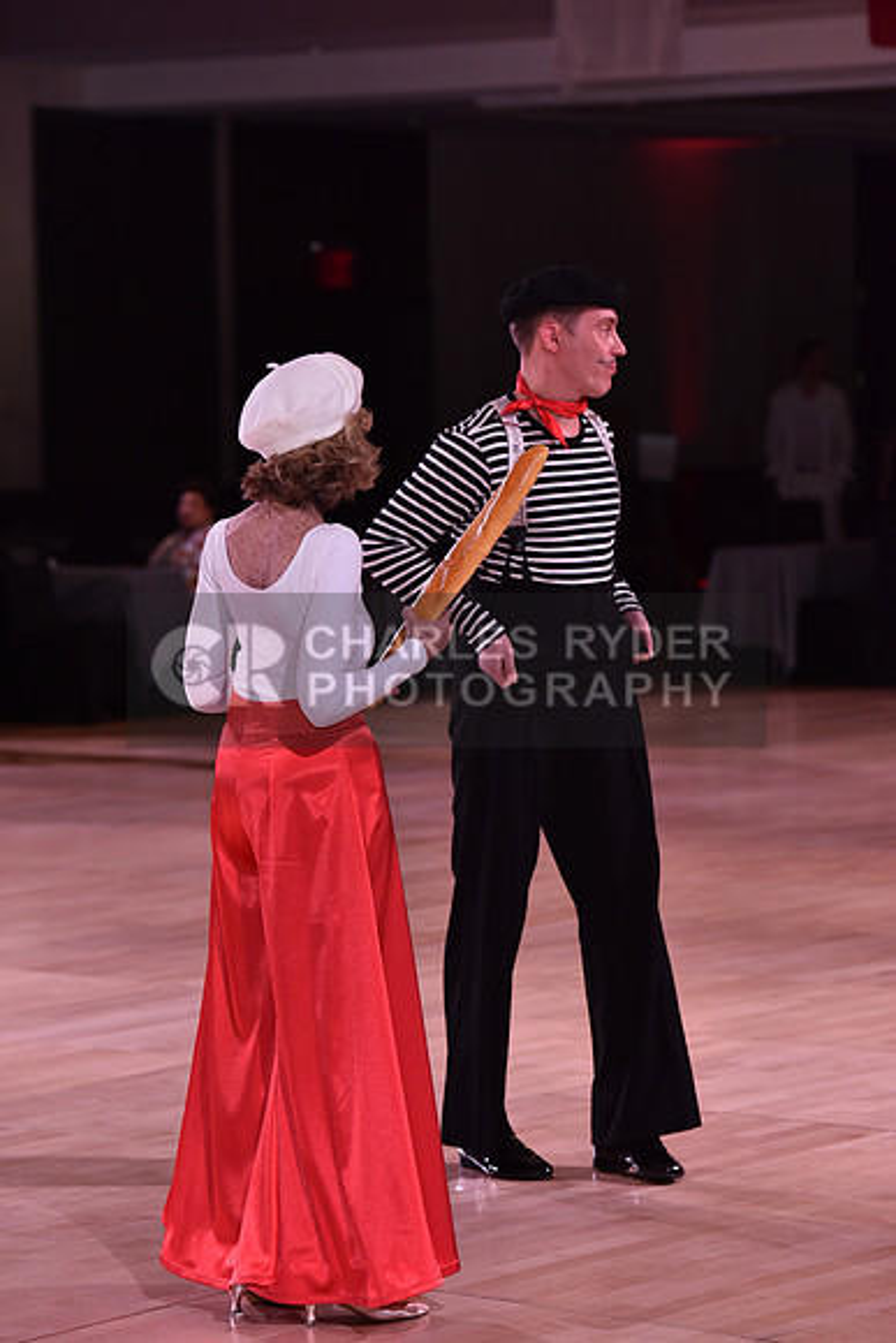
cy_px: 672
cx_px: 448
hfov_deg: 10.6
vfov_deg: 15.8
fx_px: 4850
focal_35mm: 130
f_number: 4.5
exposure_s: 1/250
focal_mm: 130
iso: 1600
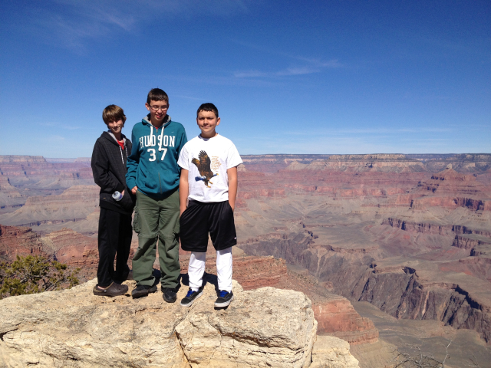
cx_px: 246
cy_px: 184
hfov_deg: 52.6
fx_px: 496
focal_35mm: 35
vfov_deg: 40.7
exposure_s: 1/2907
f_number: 2.4
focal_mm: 4.28
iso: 50
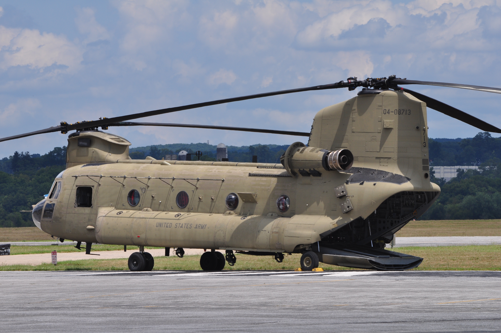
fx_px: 3857
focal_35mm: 278
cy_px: 166
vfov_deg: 4.9
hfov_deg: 7.4
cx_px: 250
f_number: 11
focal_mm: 185
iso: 200
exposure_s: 1/400
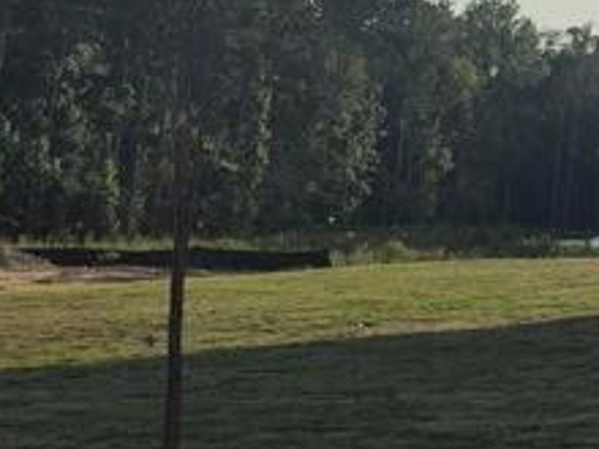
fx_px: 1852
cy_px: -54
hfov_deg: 13.9
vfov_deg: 13.5
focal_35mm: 107
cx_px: 1370
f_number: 1.4
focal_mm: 6.5
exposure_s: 1/7939
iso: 32
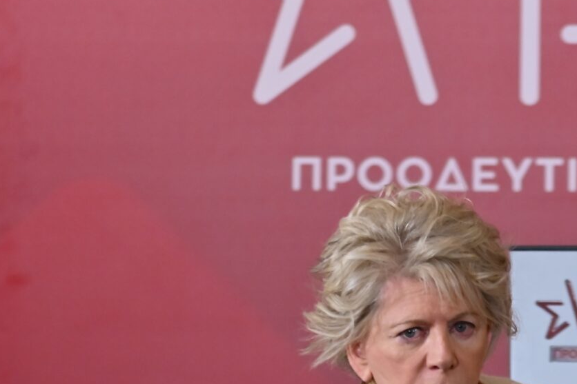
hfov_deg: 3.1
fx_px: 10800
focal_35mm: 674
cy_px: 324
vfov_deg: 2.0
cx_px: 438
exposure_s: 1/250
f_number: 5.6
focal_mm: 220
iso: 1600
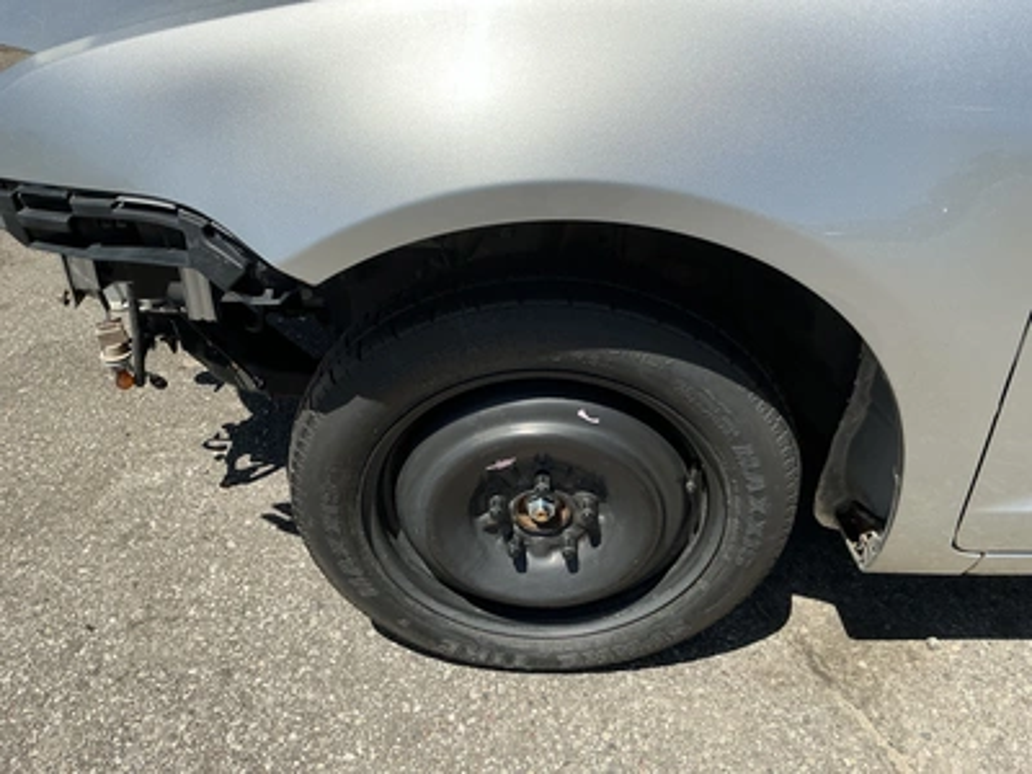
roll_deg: -1.9
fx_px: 835
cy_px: 387
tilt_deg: -35.3
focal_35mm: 28
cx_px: 516
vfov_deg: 49.7
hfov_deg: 63.4
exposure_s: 1/2427
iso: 25
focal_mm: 3
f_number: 1.8
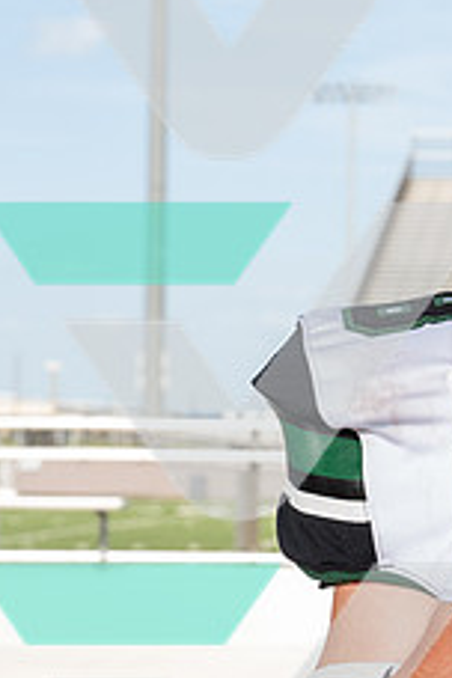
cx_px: 737
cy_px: 361
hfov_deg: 9.1
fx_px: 2731
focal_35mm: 145
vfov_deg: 14.2
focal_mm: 57
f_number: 8
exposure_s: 1/250
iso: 320
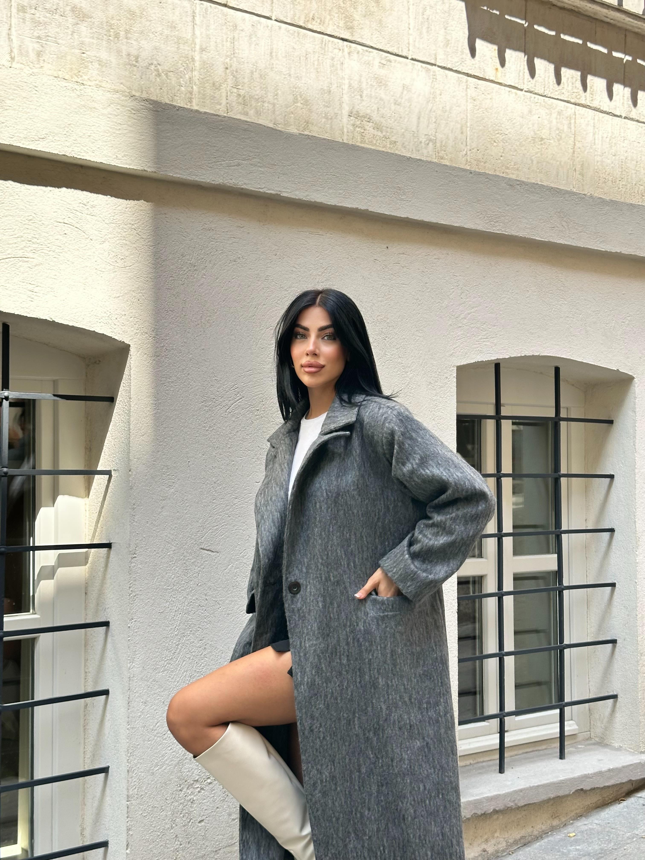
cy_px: 430
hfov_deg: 30.3
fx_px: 1193
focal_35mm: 48
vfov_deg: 39.7
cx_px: 322
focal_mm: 6.86
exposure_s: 1/864
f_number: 1.78
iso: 64
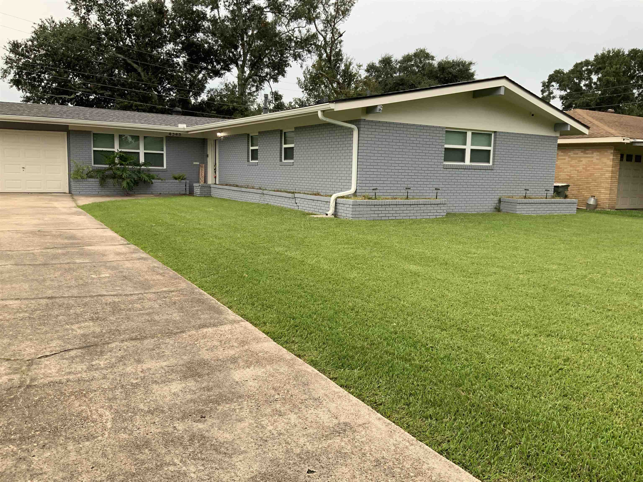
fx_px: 539
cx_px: 322
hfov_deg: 61.7
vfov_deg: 48.2
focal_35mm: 29
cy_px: 241
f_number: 1.8
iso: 16
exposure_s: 1/182
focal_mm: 3
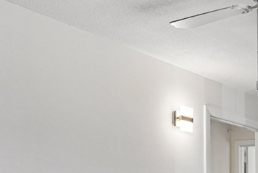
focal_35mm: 46
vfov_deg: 26.4
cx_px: 324
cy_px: 201
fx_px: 330
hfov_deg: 33.2
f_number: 8
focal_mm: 16
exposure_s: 1/30
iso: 1000
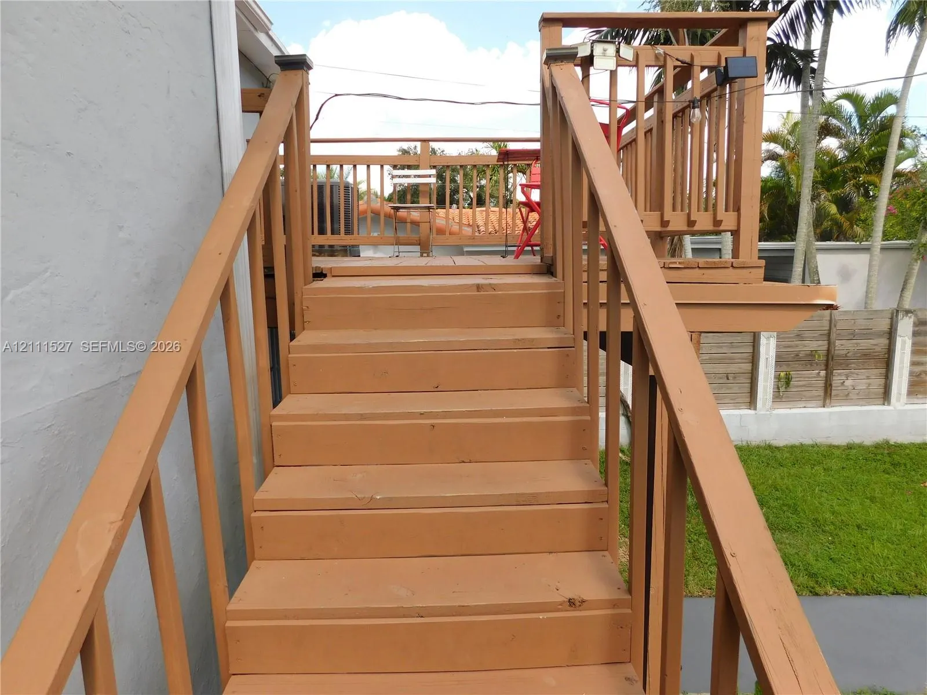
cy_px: 348
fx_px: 643
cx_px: 464
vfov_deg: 56.8
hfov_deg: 71.6
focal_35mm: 24
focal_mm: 4.1
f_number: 3
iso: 125
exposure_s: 1/640
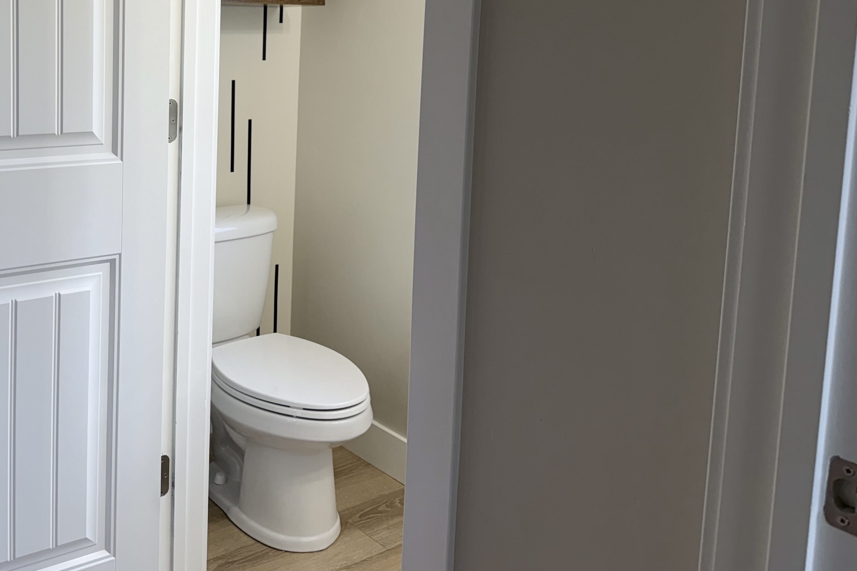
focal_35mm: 38
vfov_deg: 33.9
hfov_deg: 49.1
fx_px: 905
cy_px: 105
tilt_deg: -5.8
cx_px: 237
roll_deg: -1.4
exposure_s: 1/120
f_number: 1.78
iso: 64
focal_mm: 6.76
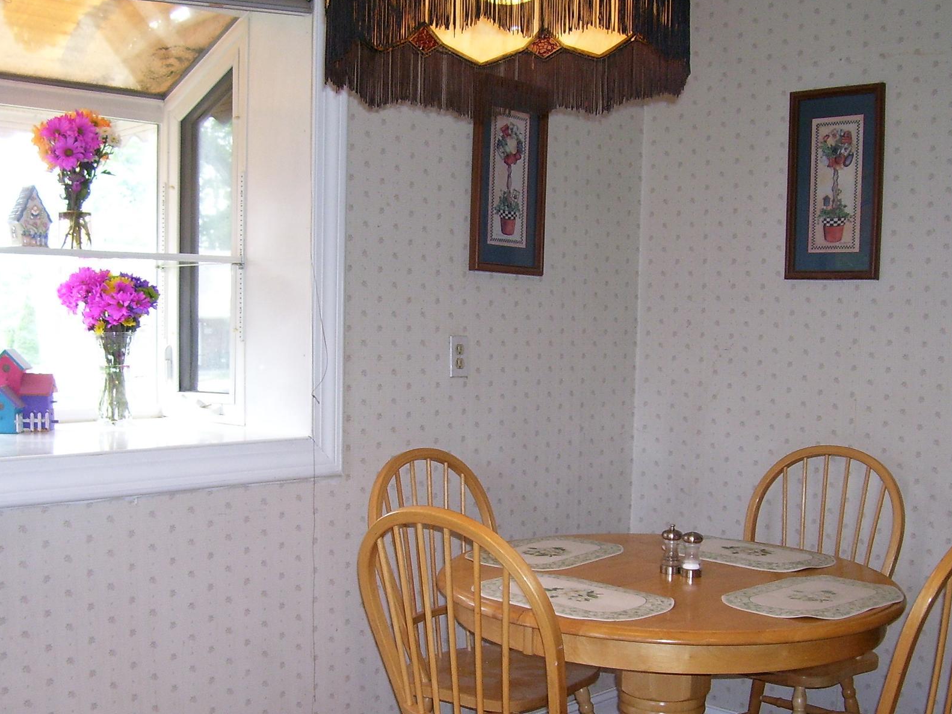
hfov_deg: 42.9
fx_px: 1210
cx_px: 469
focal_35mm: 44
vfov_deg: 32.8
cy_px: 435
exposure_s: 1/60
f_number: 2.7
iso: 125
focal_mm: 5.6
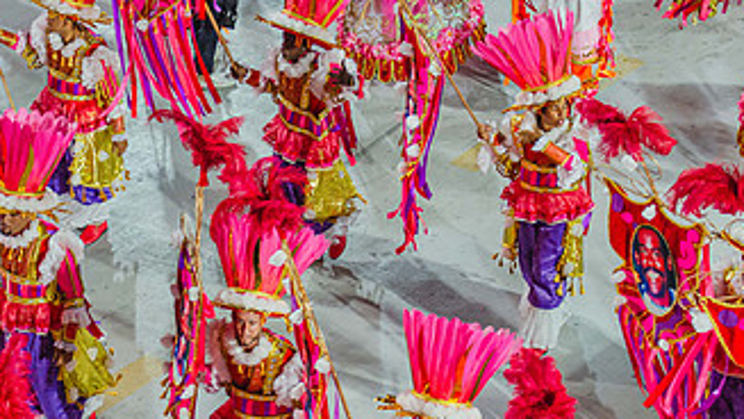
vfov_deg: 9.3
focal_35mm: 130
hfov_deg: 16.3
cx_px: 100
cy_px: 220
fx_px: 2565
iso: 1600
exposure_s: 1/320
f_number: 5
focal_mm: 70
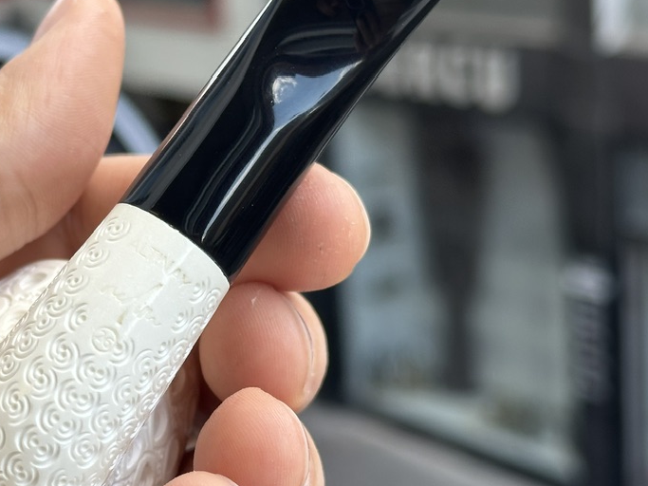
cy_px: 267
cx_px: 153
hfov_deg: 21.6
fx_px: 1684
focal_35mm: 90
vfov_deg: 16.4
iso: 64
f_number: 1.78
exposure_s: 1/478
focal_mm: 6.86
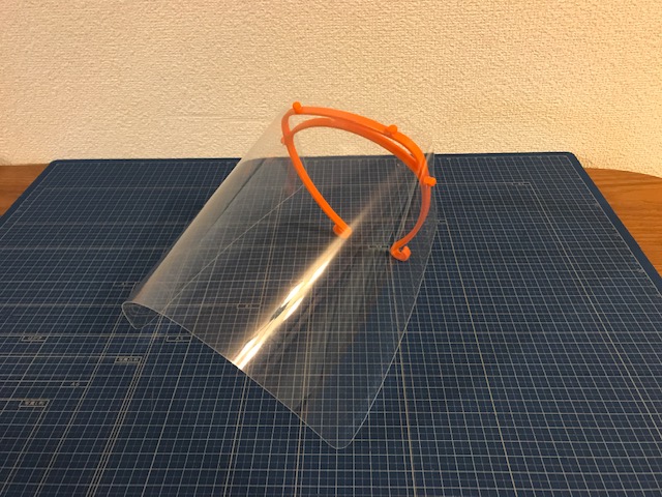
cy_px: 248
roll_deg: +2.5
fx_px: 535
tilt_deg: -36.5
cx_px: 331
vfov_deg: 49.7
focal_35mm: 28
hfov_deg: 63.4
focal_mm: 3.99
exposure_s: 1/12
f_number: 1.8
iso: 100
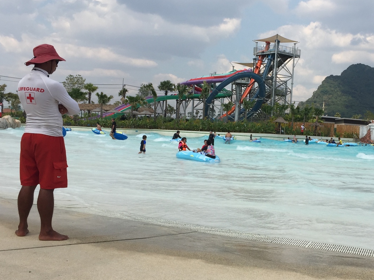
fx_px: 475
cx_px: 242
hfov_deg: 42.5
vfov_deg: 32.9
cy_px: 149
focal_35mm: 44
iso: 32
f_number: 2.2
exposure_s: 1/2326
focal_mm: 4.15
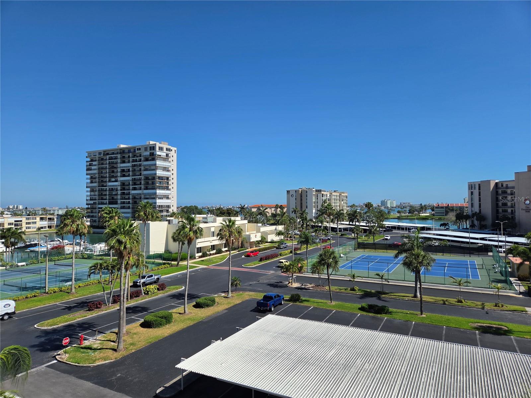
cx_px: 266
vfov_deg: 58.9
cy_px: 199
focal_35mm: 23
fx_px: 353
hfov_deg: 73.9
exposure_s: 1/6032
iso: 80
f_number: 1.8
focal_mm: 5.4
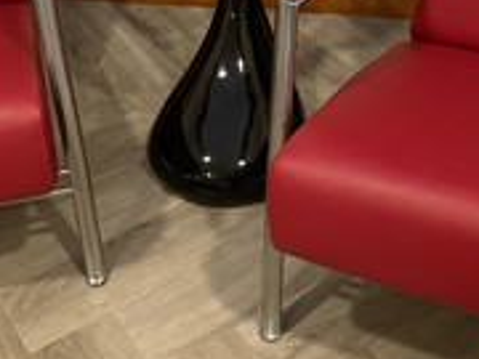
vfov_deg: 19.6
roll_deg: +4.7
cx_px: 210
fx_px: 1024
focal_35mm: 74
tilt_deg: -34.1
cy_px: 51
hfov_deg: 26.3
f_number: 1.6
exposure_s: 1/50
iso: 250
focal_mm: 4.2
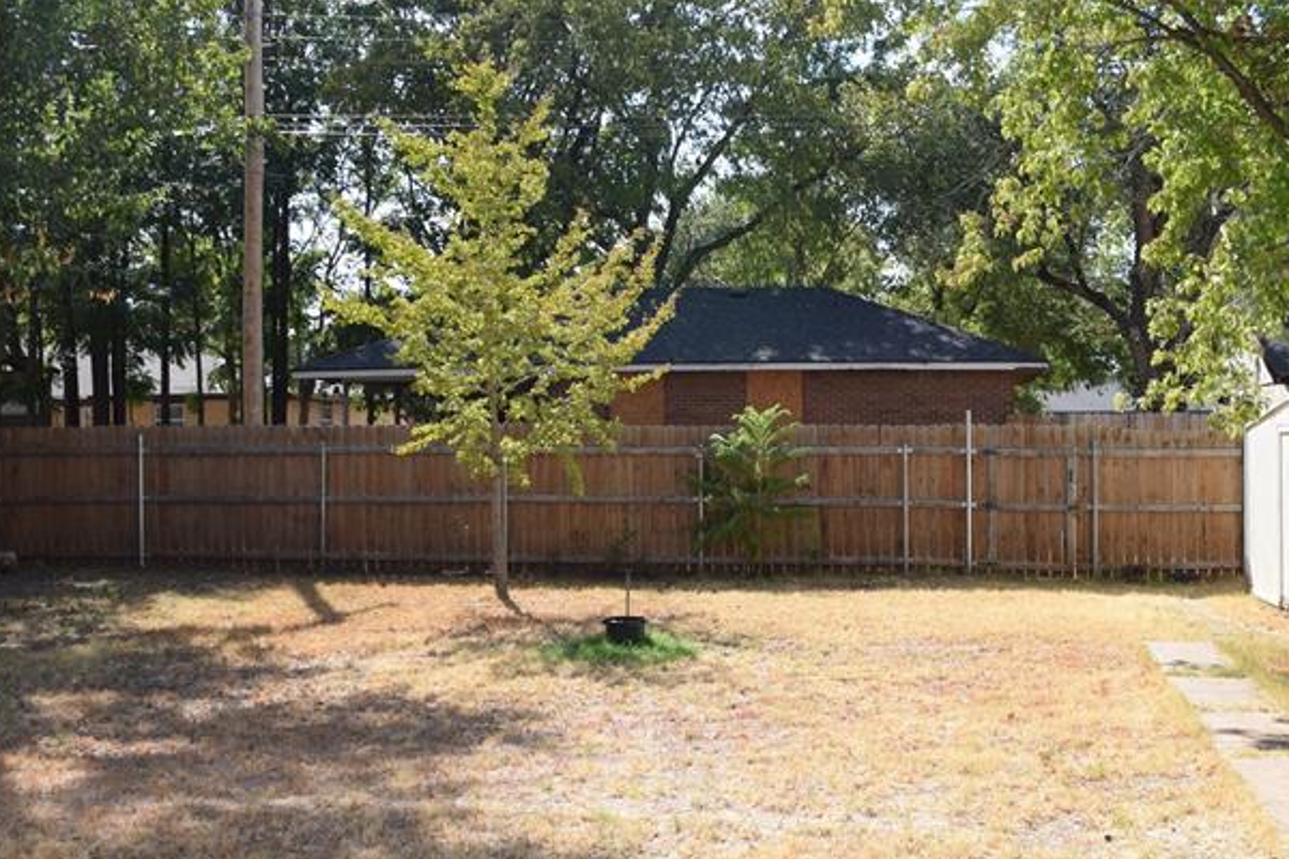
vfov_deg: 29.2
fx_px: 1647
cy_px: 472
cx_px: 794
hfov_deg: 42.5
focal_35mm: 46
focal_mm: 18
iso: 400
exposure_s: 1/1600
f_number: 5.6
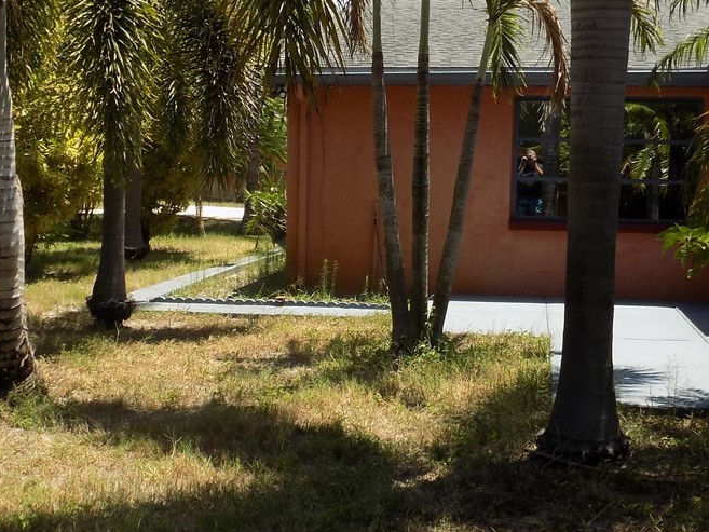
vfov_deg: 26.1
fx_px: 1147
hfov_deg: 34.3
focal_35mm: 56
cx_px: 296
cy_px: 302
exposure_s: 1/640
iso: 80
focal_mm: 4
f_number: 3.1
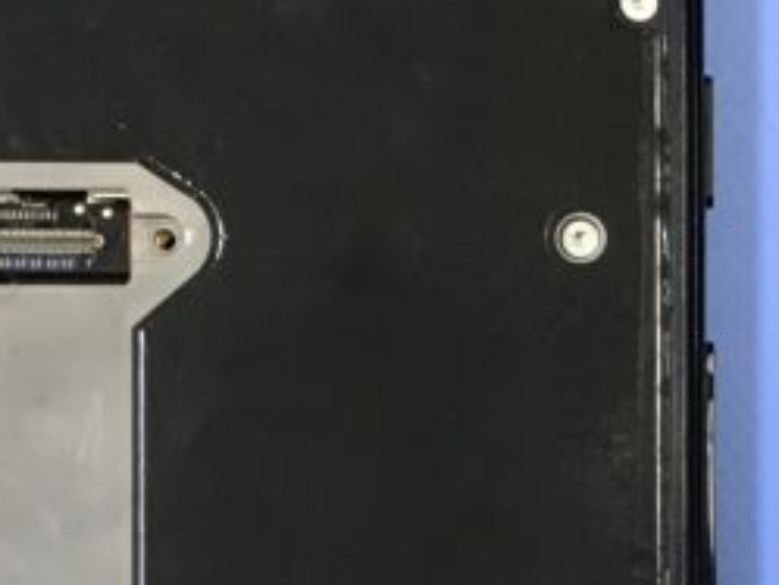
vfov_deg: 13.1
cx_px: 713
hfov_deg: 17.3
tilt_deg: -89.2
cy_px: 587
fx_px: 2522
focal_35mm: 112
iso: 100
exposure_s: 1/30
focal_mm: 3.3
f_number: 2.4
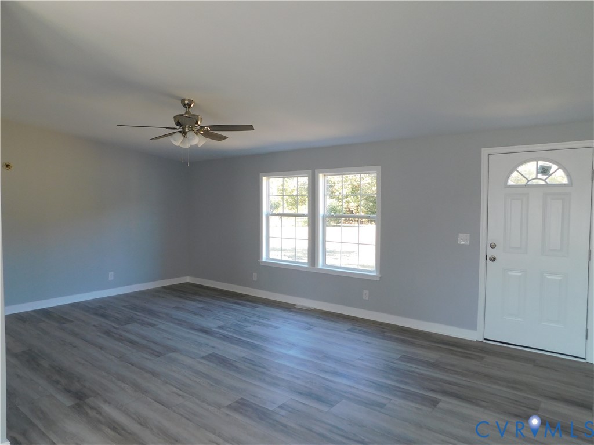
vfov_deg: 58.9
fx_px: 395
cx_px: 297
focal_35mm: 23
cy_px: 222
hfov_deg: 73.9
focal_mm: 4
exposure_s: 1/50
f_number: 3
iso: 125
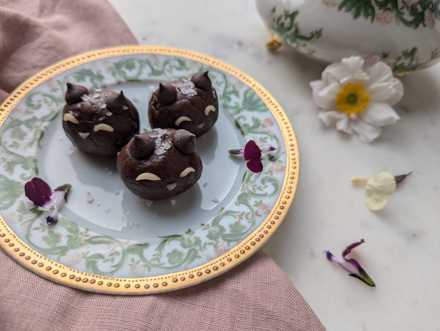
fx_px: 306
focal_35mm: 24
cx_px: 220
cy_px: 166
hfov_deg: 71.5
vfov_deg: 56.9
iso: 39
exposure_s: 1/1058
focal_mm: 6.81
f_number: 1.85
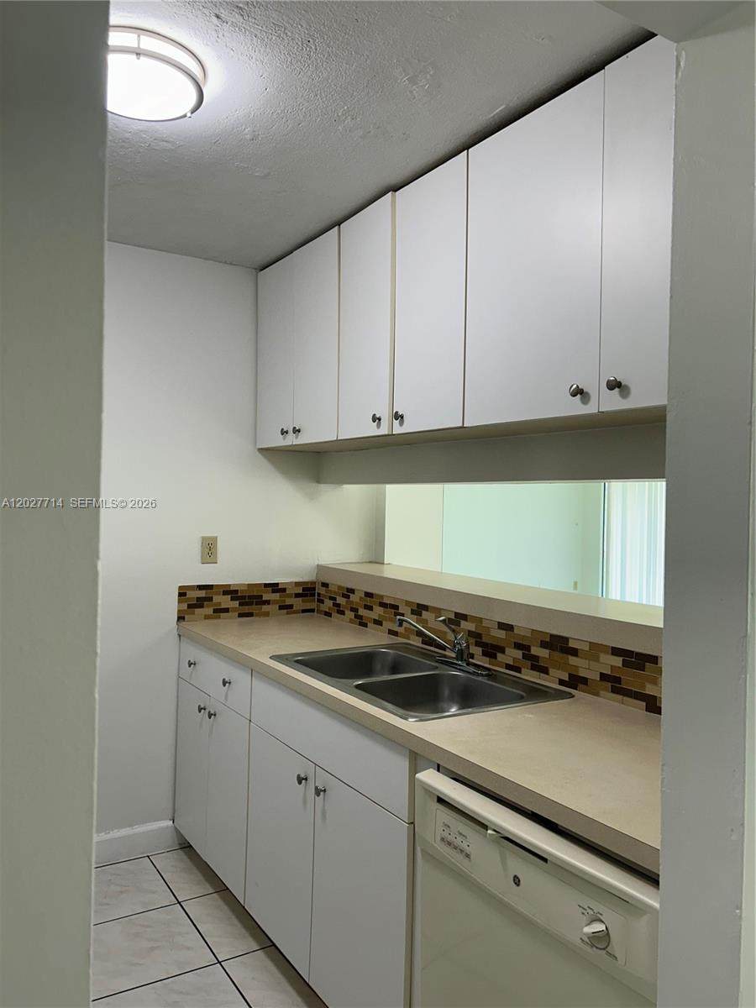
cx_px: 378
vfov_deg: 67.3
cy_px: 504
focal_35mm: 26
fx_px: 757
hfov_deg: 53.1
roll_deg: -2.2
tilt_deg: +0.6
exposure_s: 1/120
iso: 50
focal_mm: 5.7
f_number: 1.5
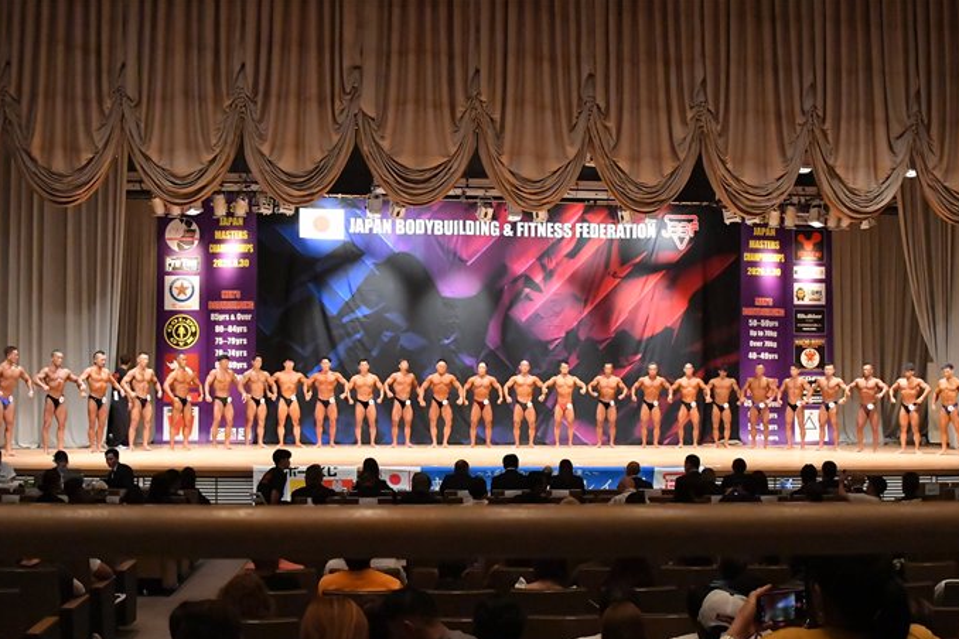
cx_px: 533
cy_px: 362
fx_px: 1279
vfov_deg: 28.0
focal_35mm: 48
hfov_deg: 41.1
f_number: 5.6
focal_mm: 28
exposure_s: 1/400
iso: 12800
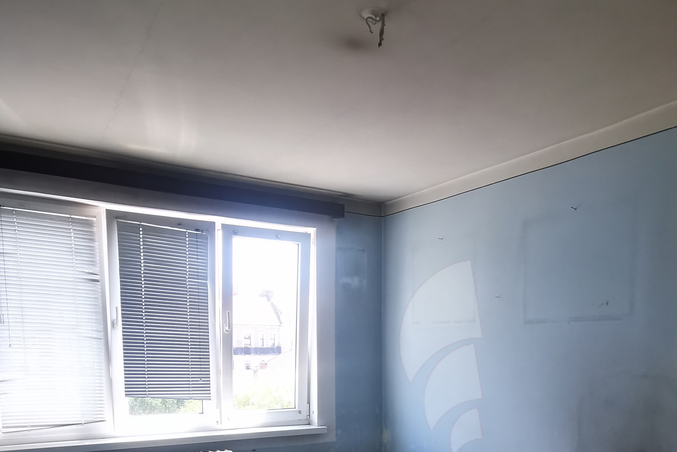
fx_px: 602
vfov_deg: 38.4
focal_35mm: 32
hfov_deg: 57.2
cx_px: 460
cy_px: 405
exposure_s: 1/50
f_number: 2.2
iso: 64
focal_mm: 2.35
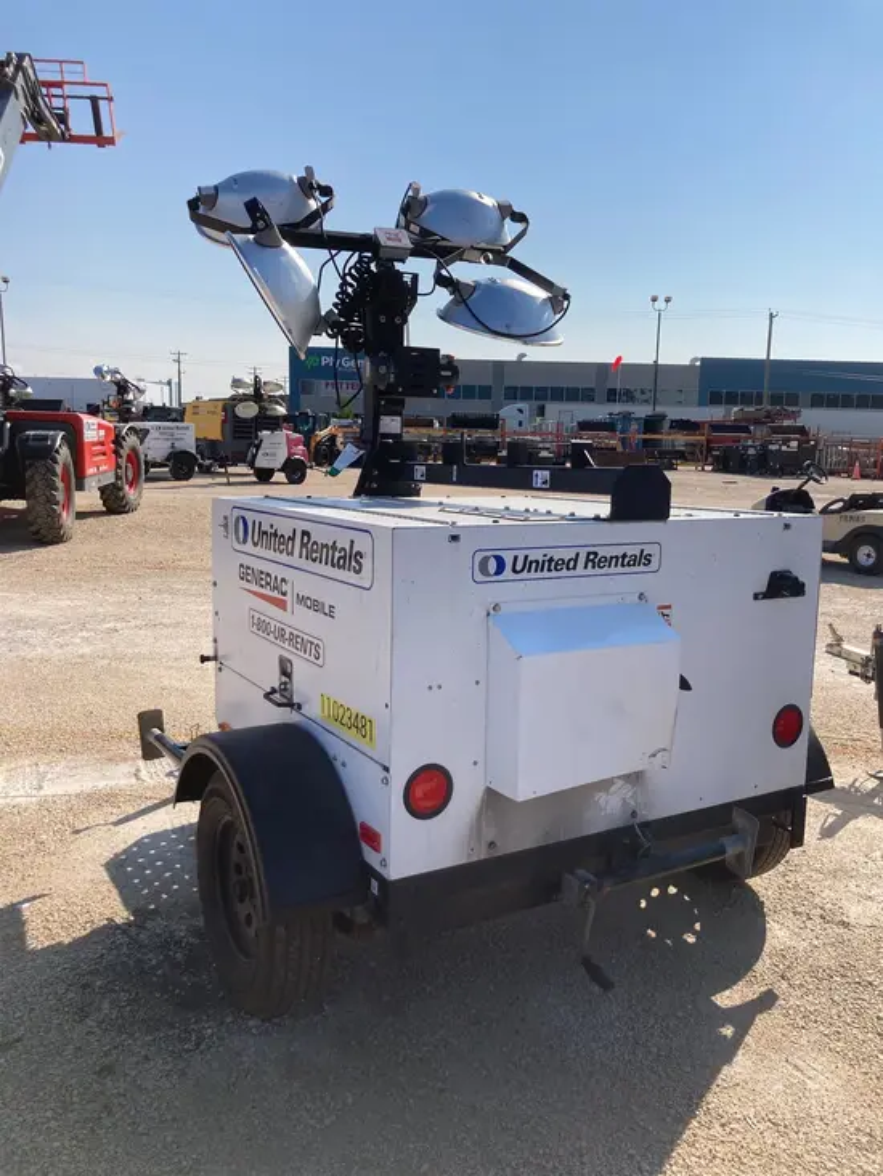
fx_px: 952
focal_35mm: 28
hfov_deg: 49.8
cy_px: 588
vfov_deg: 63.4
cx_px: 442
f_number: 1.8
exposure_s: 1/3205
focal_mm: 3.99
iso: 20
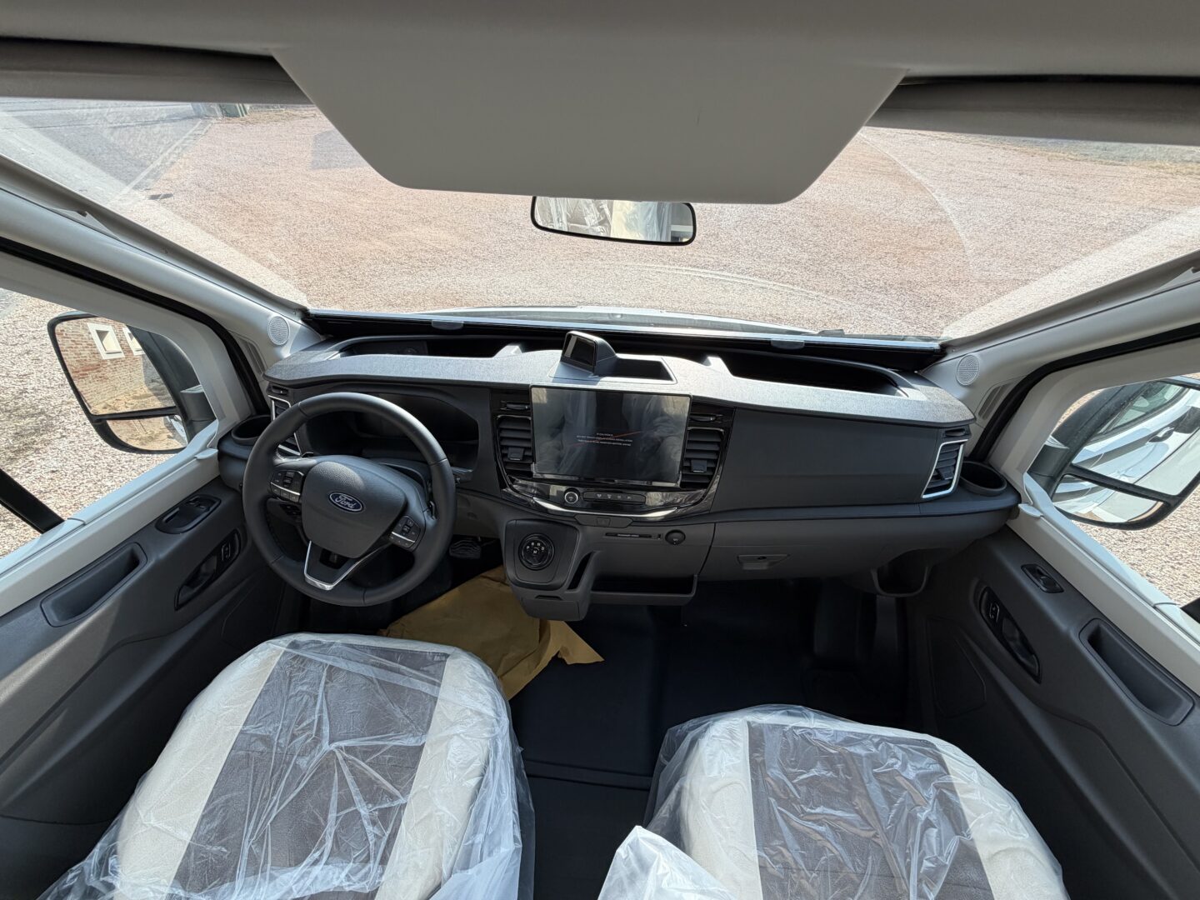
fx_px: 485
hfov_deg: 102.1
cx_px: 600
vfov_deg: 85.7
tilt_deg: -39.2
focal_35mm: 14
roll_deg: -0.8
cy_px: 450
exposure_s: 1/502
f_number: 2.2
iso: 64
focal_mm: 2.22
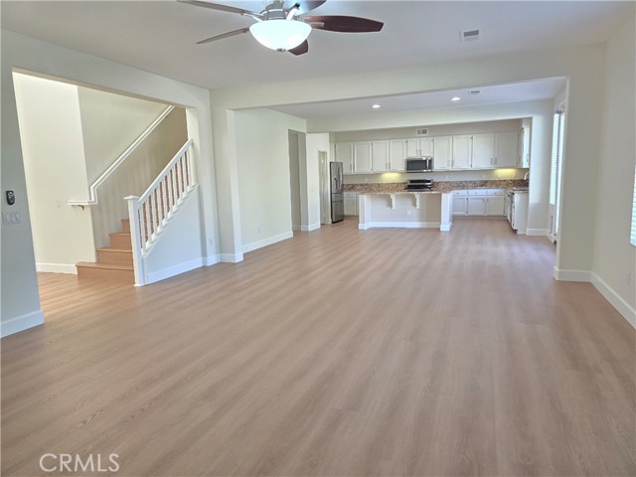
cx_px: 318
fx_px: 423
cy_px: 238
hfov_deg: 73.9
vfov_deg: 58.9
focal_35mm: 23
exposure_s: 1/120
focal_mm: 6.3
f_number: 1.7
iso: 125
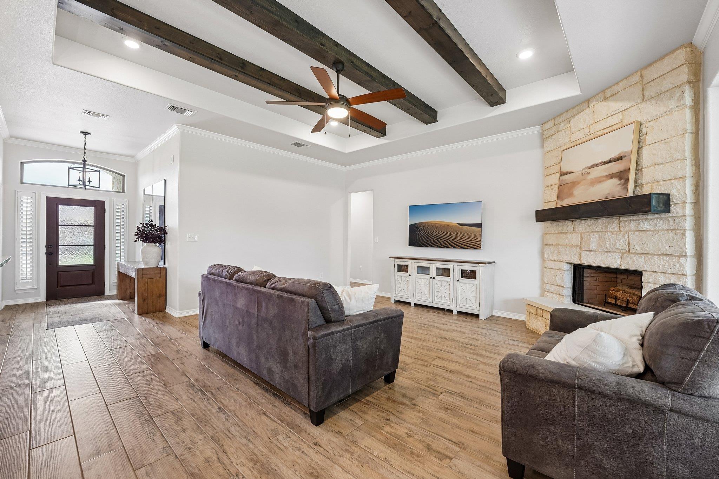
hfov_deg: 104.3
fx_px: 280
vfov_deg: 81.2
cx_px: 360
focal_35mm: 14
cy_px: 240
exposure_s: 1/20
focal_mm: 14
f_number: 8
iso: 400
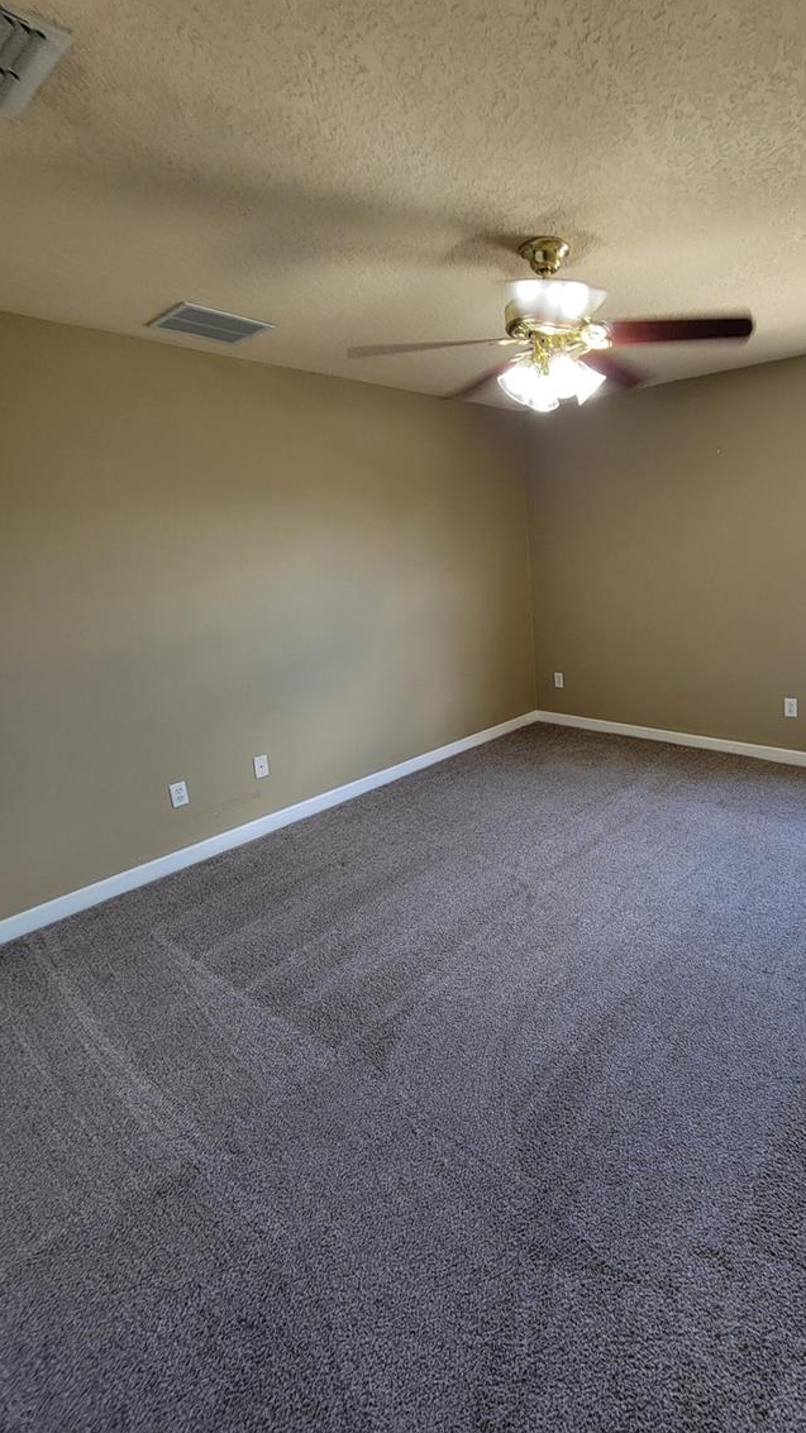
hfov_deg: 68.2
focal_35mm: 15
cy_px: 682
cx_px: 548
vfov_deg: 102.9
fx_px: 570
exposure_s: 1/60
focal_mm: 2.2
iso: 100
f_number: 2.2
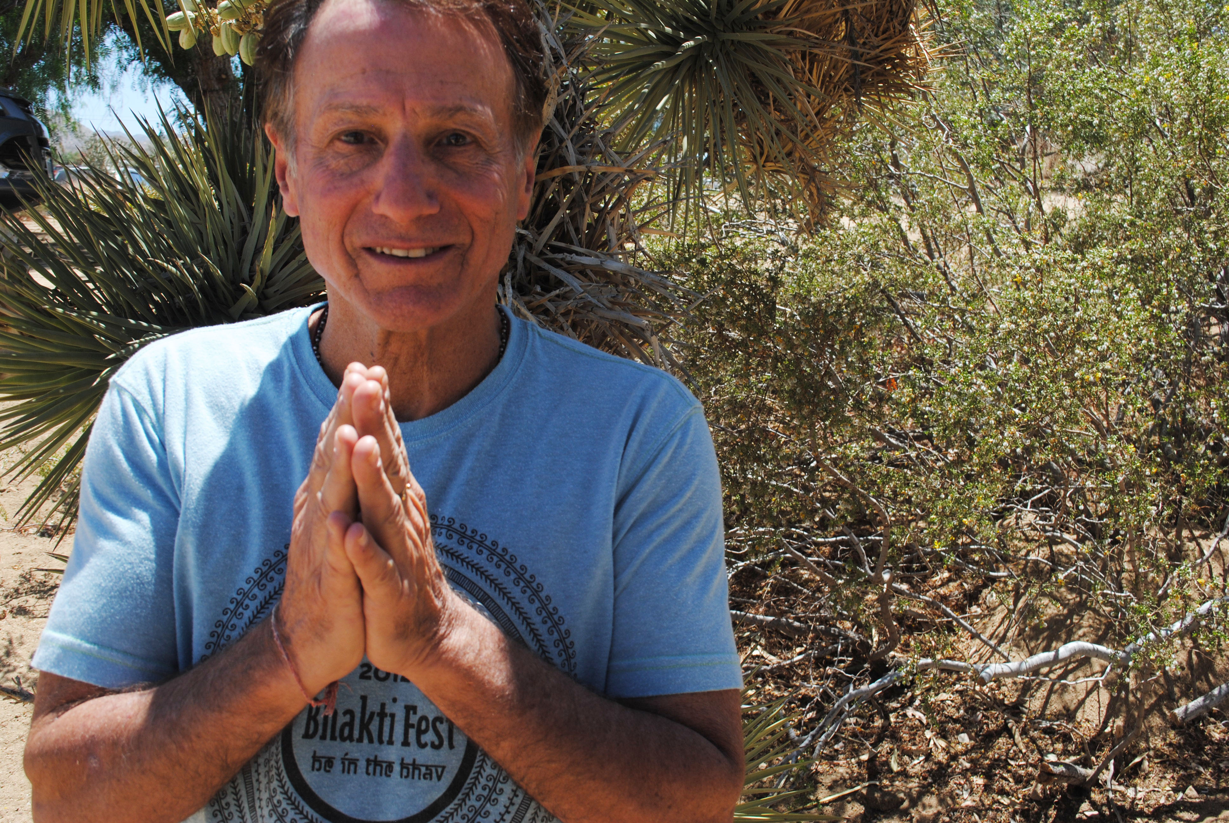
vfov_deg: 37.0
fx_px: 1230
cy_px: 412
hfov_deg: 53.1
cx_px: 614
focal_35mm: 36
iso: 100
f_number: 7.1
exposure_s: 1/200
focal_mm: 24
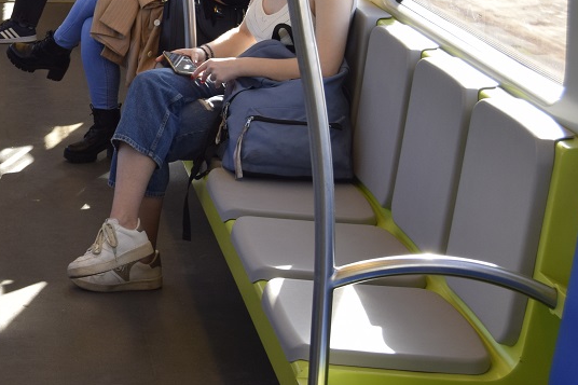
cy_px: 53
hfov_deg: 20.7
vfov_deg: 14.4
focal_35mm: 94
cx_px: -42
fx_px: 1509
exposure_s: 1/125
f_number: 5.6
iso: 400
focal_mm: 28
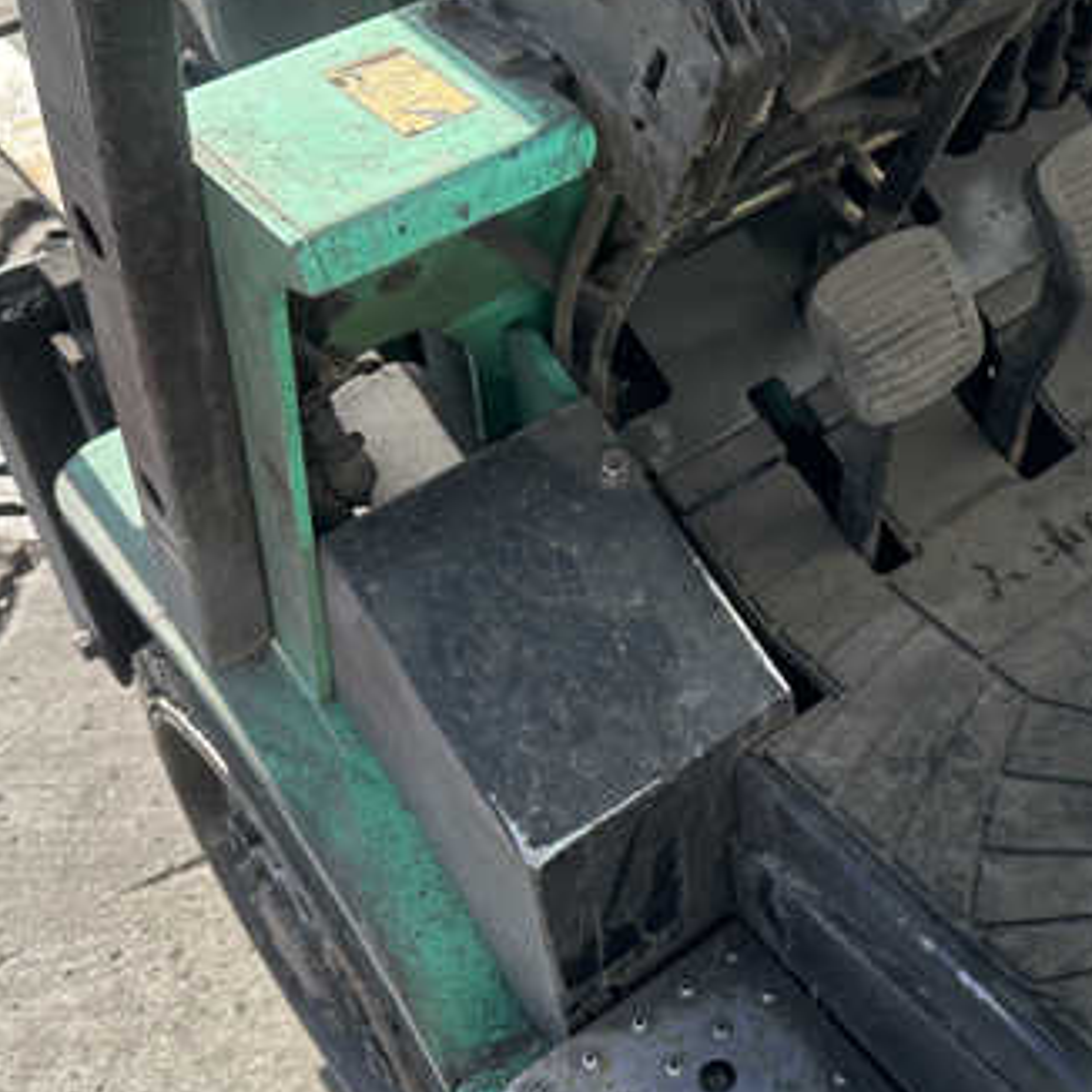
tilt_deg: -34.5
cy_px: 422
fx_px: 1856
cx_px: 871
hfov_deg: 31.9
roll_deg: +0.9
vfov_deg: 32.7
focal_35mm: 52
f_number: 1.78
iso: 80
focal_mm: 6.86
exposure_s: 1/1131
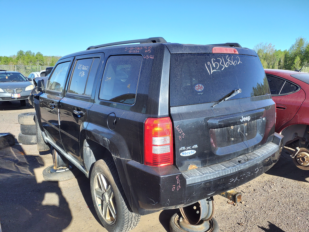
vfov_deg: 53.1
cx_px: 154
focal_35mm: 26
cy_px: 116
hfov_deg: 67.3
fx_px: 232
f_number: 1.9
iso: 40
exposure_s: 1/313
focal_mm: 3.58
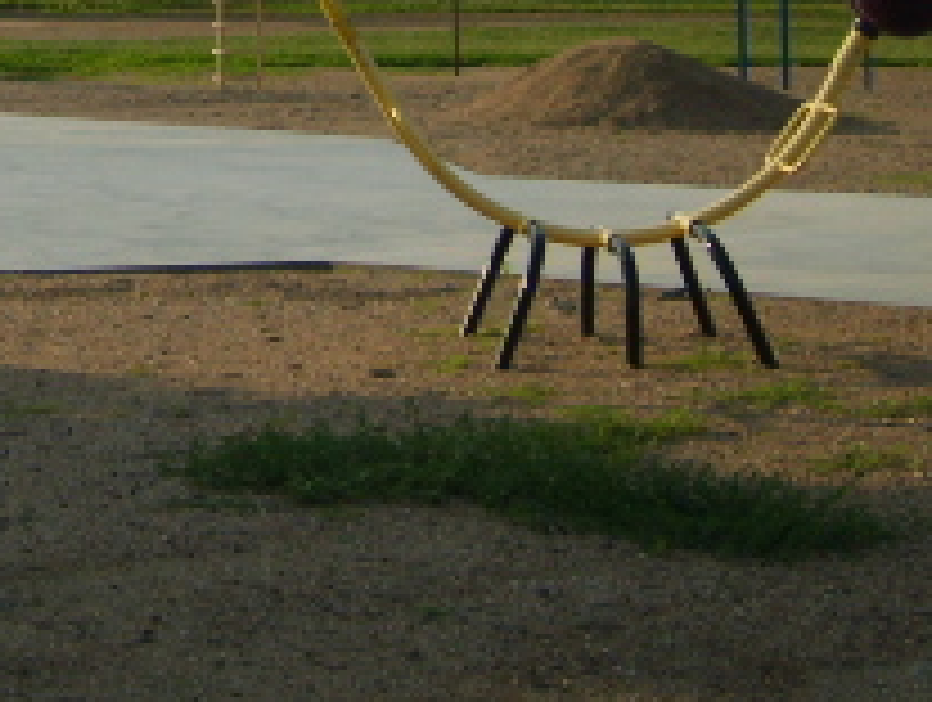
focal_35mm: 108
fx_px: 2913
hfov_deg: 17.9
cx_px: 68
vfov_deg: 13.3
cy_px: -184
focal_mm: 5.8
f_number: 7.1
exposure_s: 1/180
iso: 50
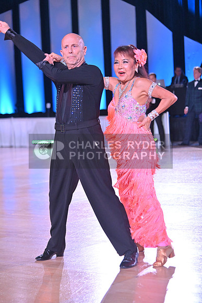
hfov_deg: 14.0
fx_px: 824
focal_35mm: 98
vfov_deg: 20.8
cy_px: 152
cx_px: 101
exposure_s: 1/400
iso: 4000
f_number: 6.3
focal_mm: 98
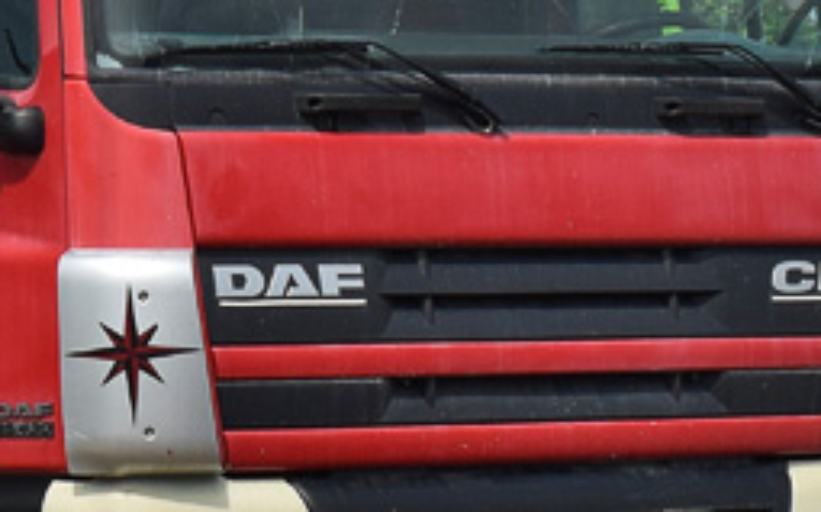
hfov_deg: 8.4
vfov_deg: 5.3
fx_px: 5478
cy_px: -126
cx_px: -296
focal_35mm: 245
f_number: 7.1
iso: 200
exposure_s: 1/1000
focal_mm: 34
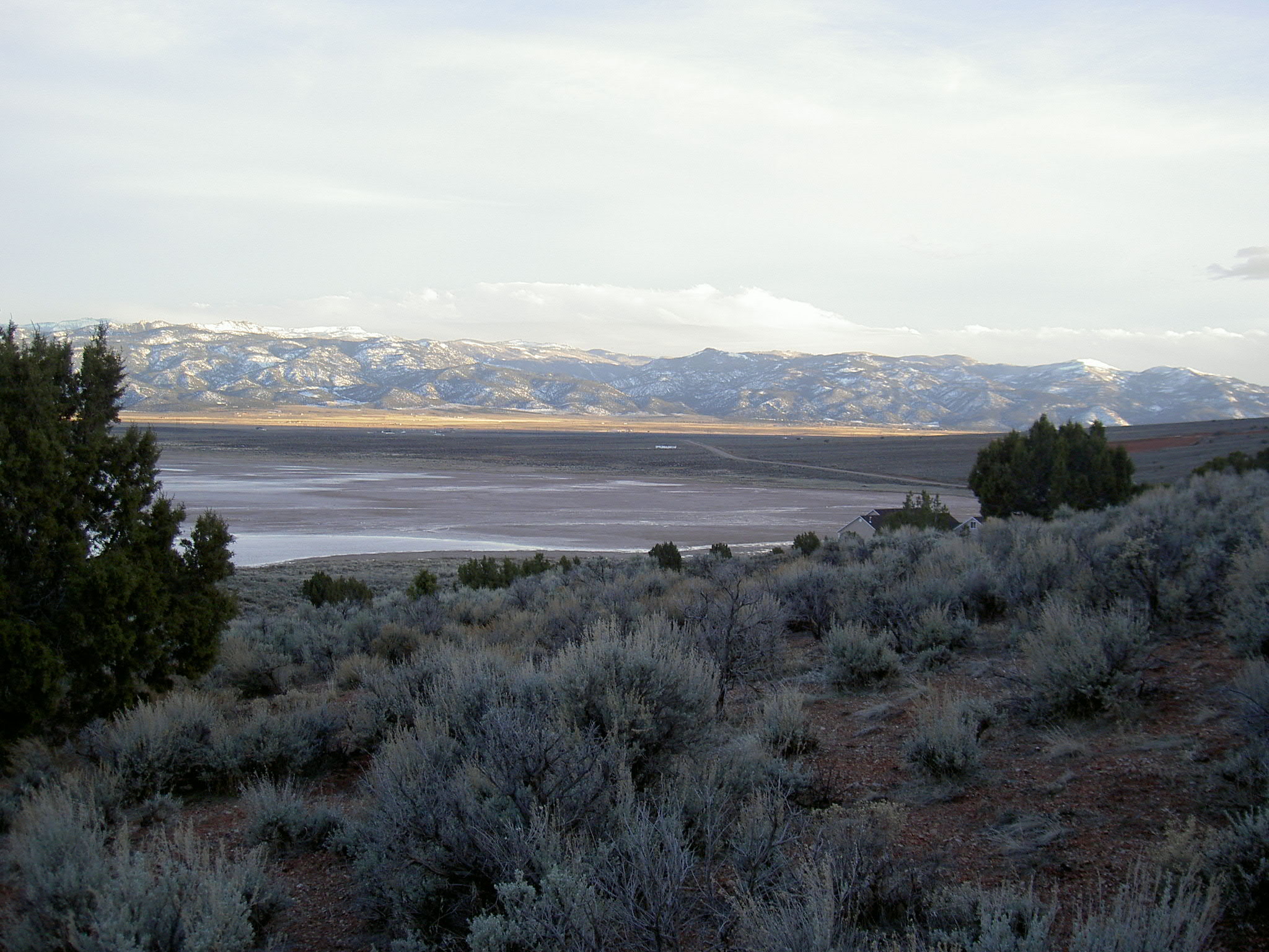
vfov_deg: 36.8
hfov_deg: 47.9
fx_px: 1430
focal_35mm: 39
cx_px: 634
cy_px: 476
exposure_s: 1/200
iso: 100
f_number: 2.8
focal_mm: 8
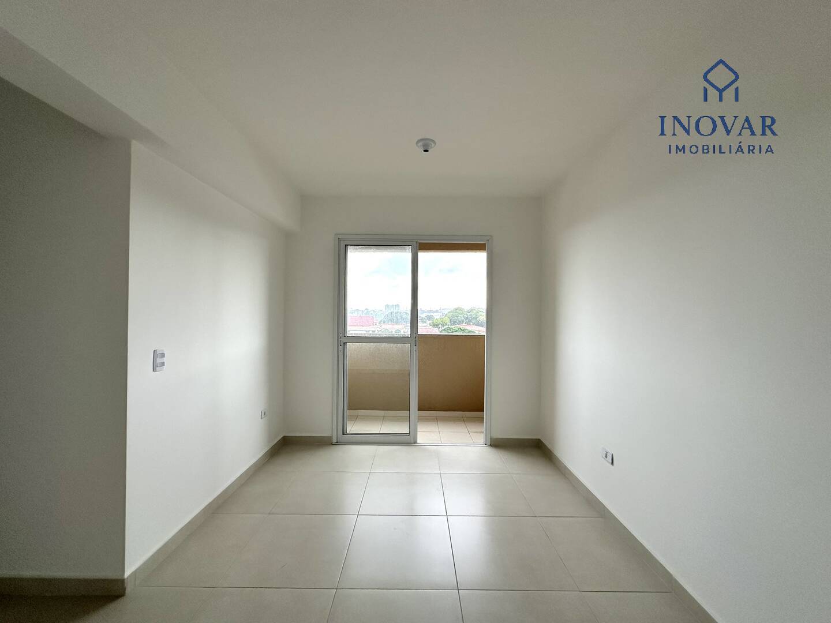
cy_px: 312
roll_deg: -1.2
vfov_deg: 85.7
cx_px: 416
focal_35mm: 14
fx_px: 336
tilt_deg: +0.3
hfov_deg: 102.1
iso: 100
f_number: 2.2
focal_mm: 2.22
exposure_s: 1/99
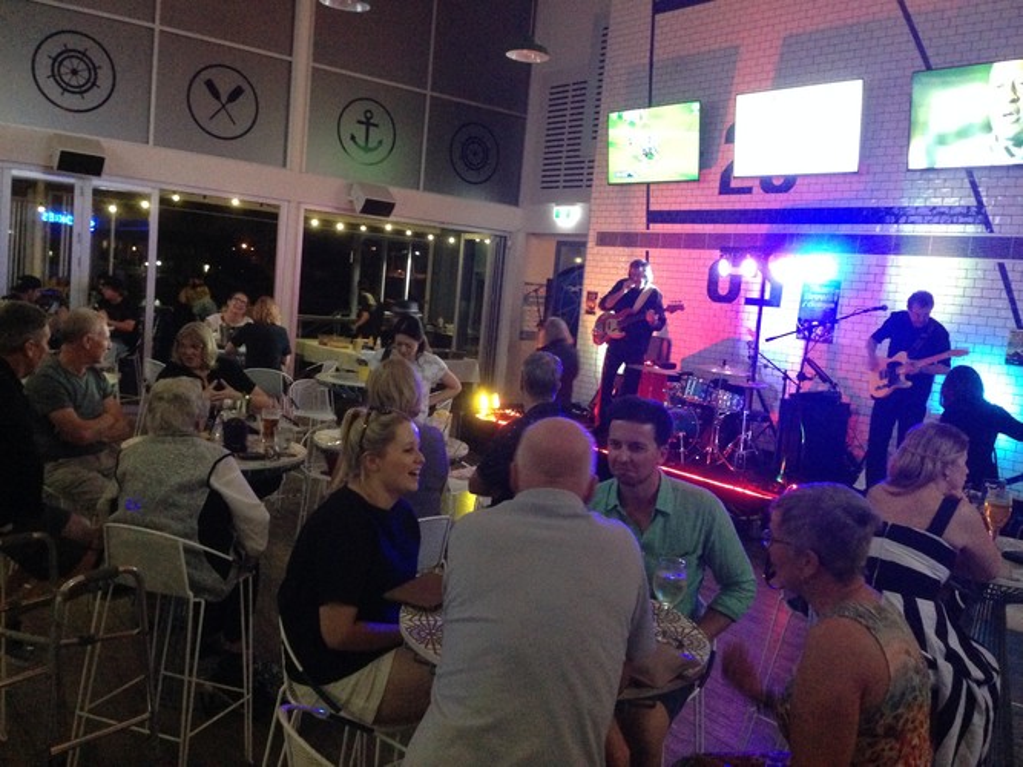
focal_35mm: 33
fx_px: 975
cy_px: 384
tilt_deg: -5.9
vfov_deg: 42.9
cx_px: 512
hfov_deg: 55.4
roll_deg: -4.3
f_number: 2.4
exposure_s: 1/15
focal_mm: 4.12
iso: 500
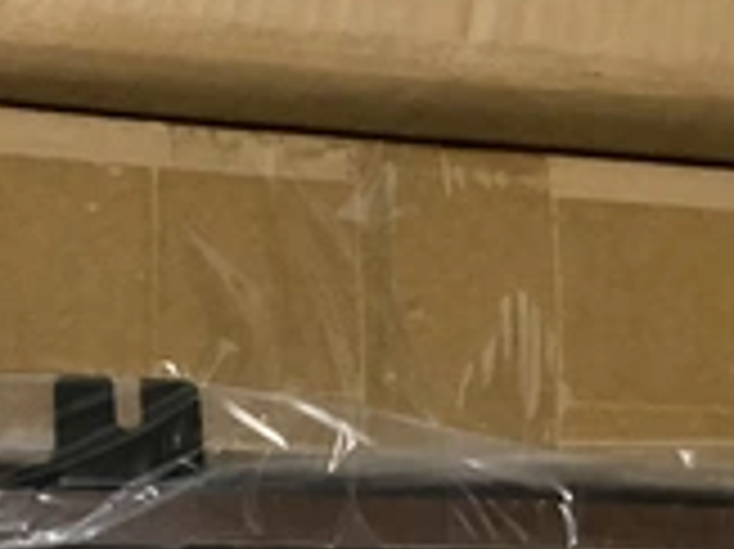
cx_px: 90
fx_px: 1610
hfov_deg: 25.0
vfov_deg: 18.8
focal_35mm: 76
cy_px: 572
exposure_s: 1/40
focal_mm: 3.3
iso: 250
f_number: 2.4
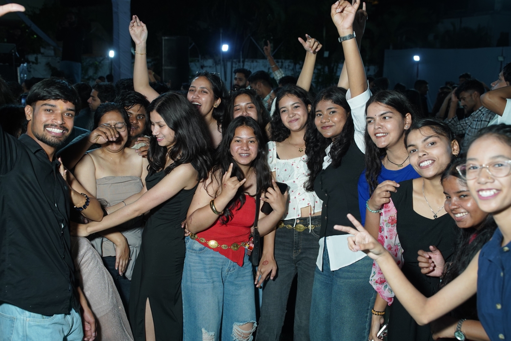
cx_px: 256
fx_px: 497
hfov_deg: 54.4
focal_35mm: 35
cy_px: 170
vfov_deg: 37.9
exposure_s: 1/160
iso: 1000
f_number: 5
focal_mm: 35
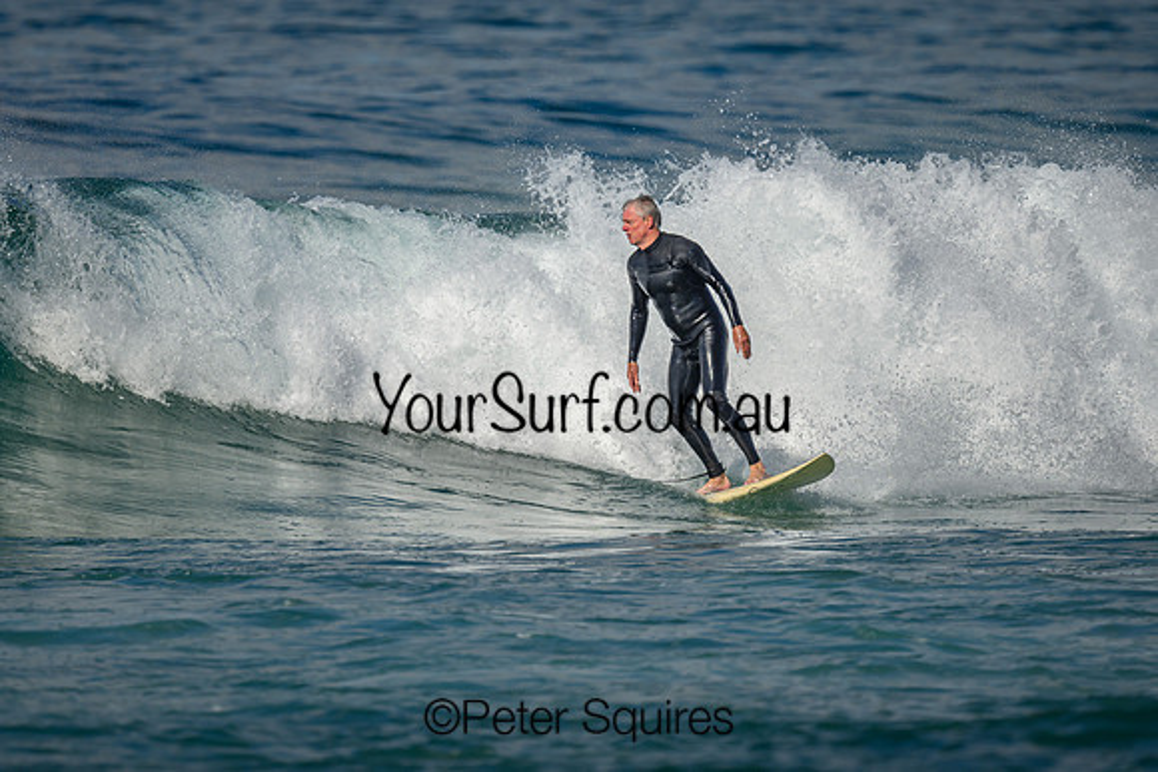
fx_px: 35303
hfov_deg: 1.9
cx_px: 432
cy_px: 243
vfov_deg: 1.3
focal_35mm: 1097
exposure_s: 1/2000
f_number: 6.3
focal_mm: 800
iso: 220
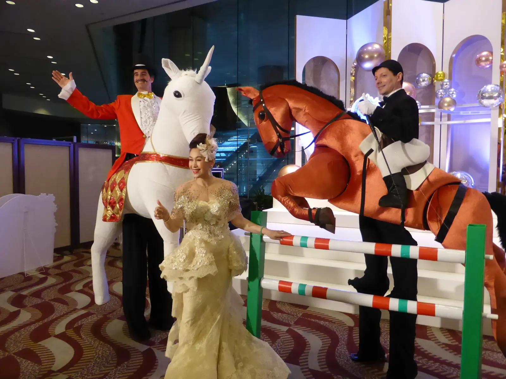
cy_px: 190
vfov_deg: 54.9
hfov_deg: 69.4
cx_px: 253
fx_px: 365
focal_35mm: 25
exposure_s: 1/40
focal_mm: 4.3
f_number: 3.3
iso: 800
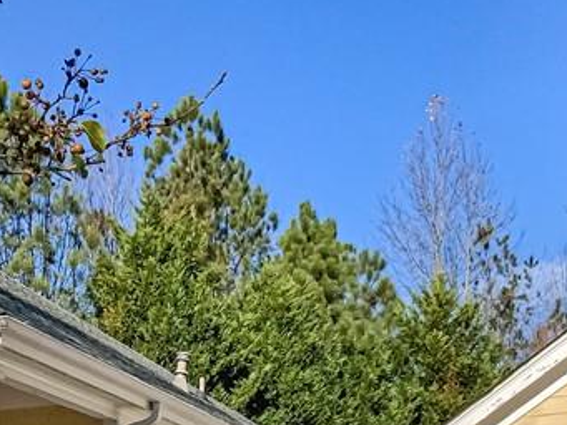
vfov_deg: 15.8
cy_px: 600
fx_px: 1426
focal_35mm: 87
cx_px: 130
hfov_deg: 22.3
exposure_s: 1/8600
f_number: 1.8
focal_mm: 3
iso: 20
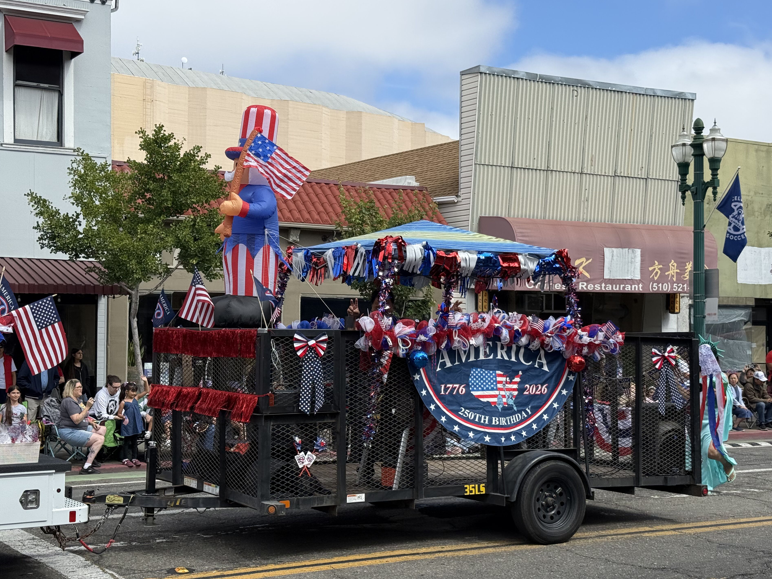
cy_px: 291
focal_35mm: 51
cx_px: 365
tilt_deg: +1.2
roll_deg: -0.8
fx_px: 1137
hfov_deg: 37.5
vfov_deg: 28.6
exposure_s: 1/4587
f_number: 1.78
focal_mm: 6.76
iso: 64
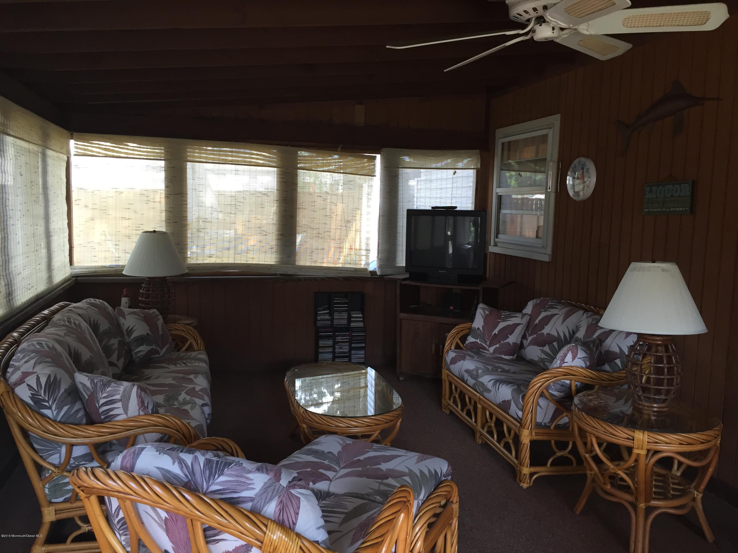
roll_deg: -0.4
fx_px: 618
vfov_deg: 48.2
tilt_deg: -6.2
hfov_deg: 61.7
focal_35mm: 29
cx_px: 369
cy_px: 276
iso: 64
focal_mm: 4.15
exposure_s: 1/30
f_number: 2.2
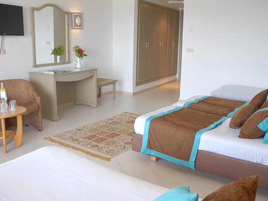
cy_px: 100
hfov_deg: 47.9
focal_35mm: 39
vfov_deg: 36.8
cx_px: 136
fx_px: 302
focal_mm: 24
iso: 200
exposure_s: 1/20
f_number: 4
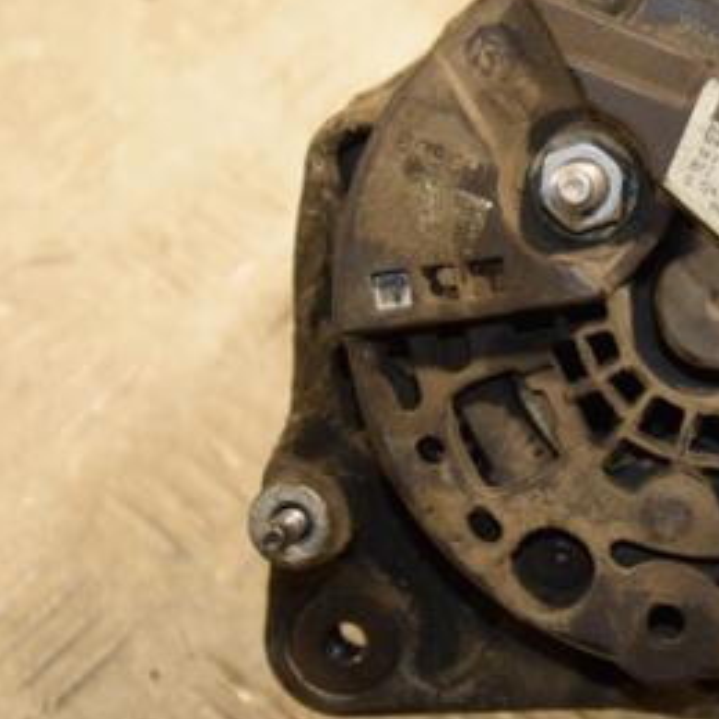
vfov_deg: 11.9
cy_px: 277
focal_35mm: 147
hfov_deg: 11.8
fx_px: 3454
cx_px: 691
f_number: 5
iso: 800
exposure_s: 1/160
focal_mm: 50
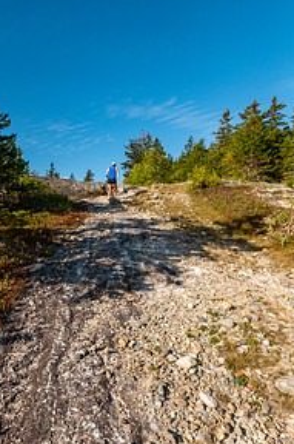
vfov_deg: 71.6
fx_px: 307
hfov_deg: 48.8
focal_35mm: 25
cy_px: 219
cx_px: 68
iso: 2000
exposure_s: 1/8000
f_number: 5.6
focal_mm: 16
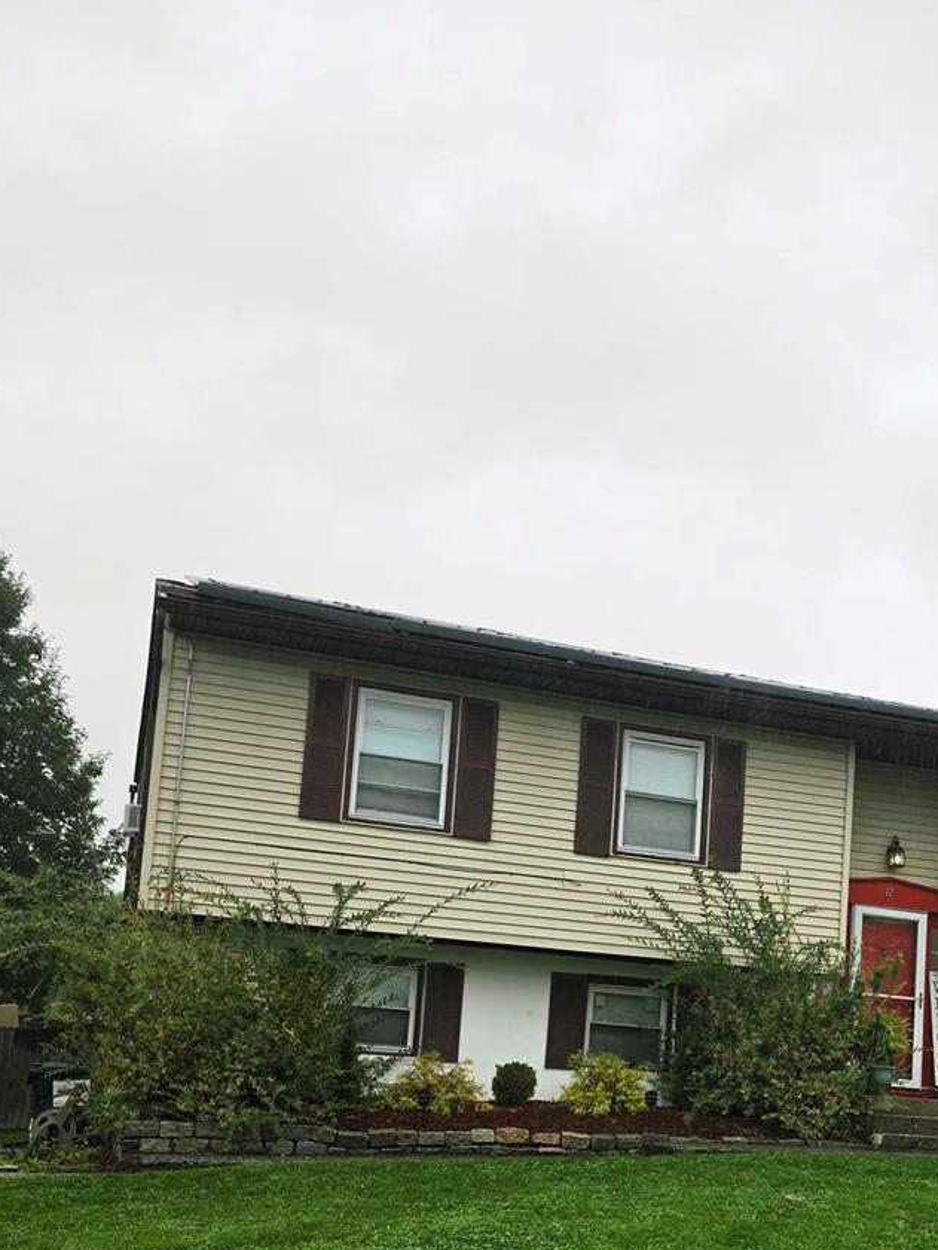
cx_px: 731
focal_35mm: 42
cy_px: 936
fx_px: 1517
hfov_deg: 33.5
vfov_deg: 43.4
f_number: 1.4
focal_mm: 6.5
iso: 10
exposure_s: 1/238
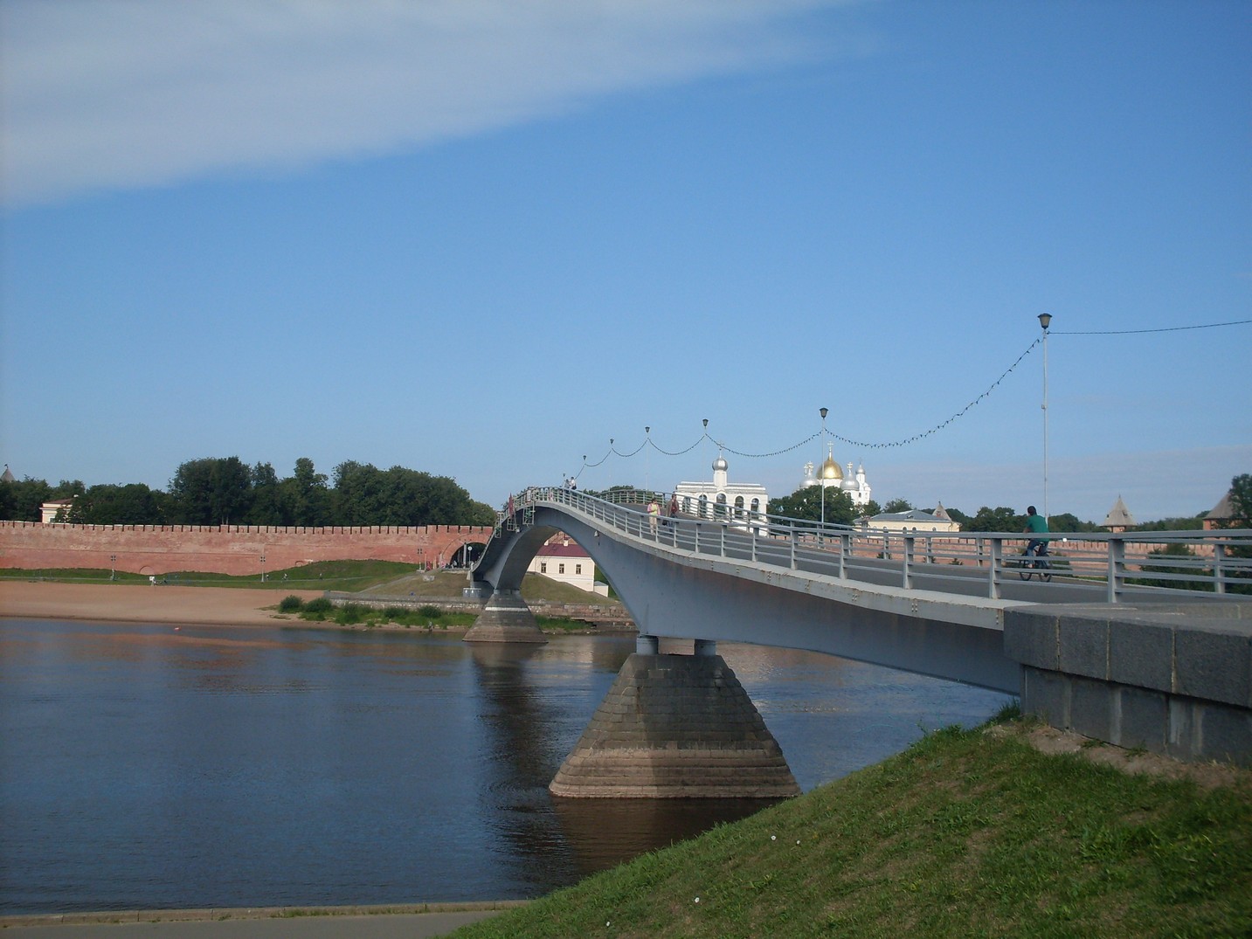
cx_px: 626
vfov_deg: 37.7
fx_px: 1375
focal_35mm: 38
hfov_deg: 49.0
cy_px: 470
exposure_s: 1/350
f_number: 8.4
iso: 80
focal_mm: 6.3
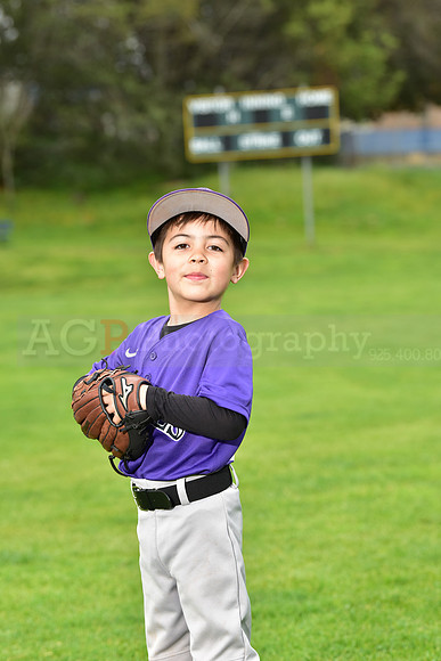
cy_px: 330
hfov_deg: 11.2
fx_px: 2240
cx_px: 220
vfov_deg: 16.8
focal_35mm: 122
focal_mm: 122
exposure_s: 1/250
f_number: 5.6
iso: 400
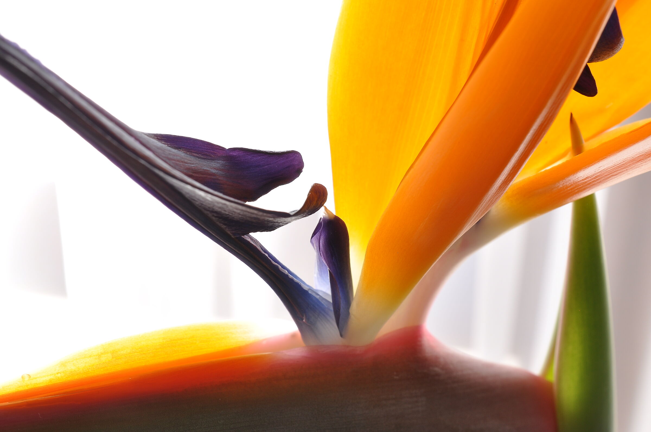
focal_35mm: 60
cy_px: 216
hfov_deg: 33.4
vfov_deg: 22.6
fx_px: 1084
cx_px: 326
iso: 200
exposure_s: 1/8
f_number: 14
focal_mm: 40
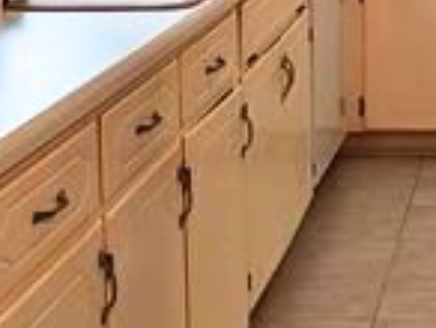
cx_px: 508
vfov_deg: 13.5
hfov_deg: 17.9
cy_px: -122
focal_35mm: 105
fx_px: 1325
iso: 52
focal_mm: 6.9
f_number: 1.68
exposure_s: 1/120
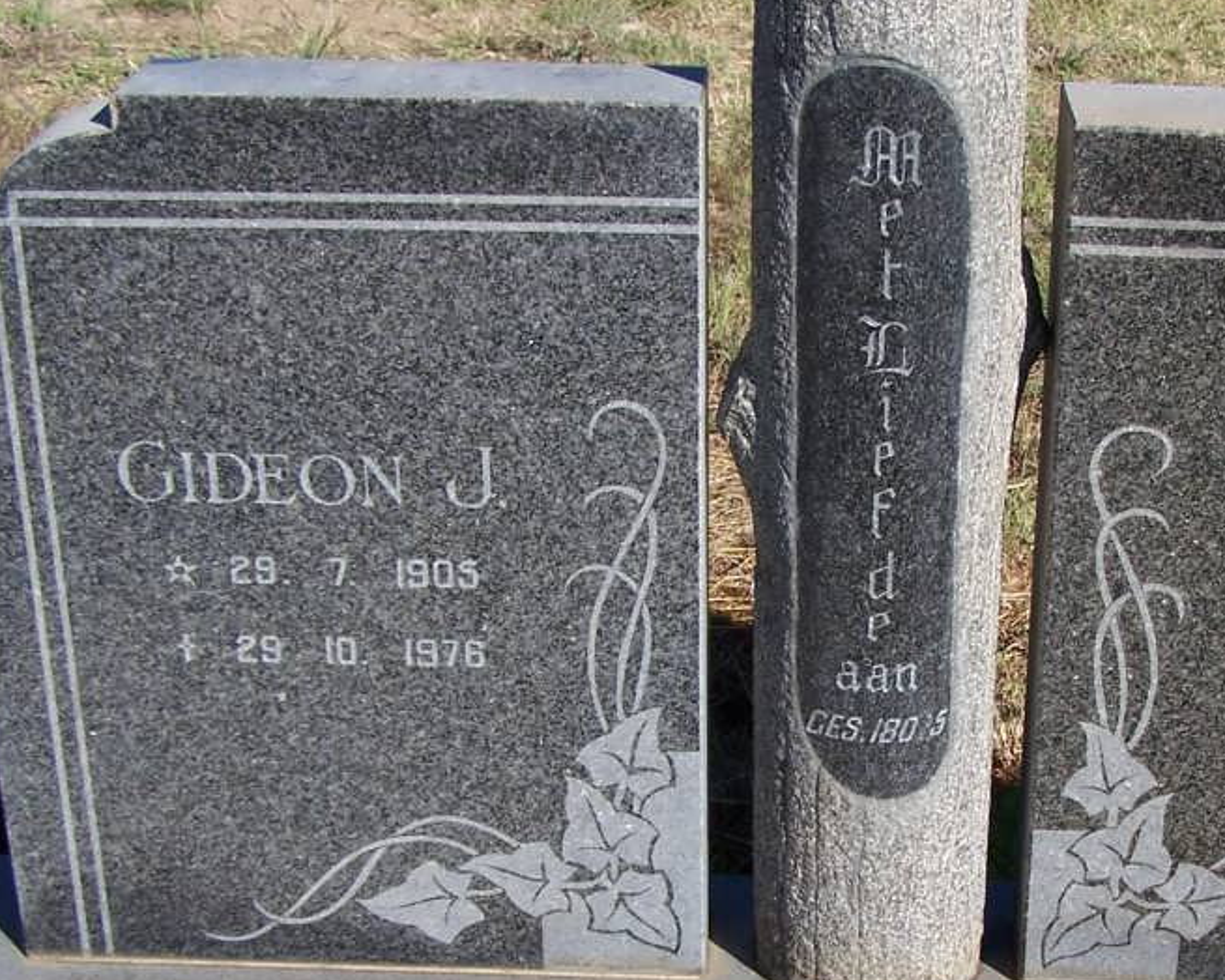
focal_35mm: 68
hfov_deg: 27.5
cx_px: 924
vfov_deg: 22.4
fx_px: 2465
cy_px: 619
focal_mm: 6.3
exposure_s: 1/750
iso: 80
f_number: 4
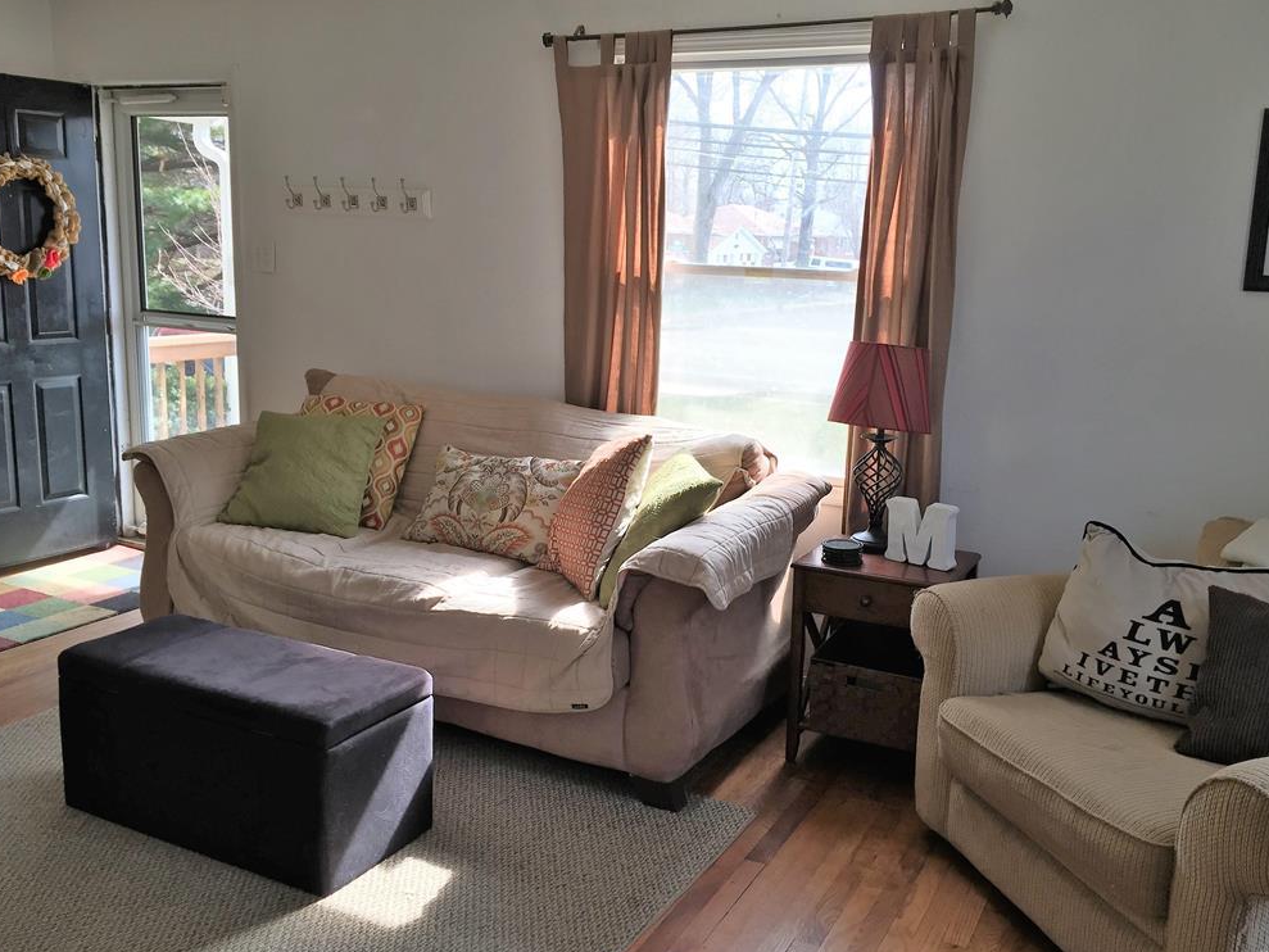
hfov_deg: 60.0
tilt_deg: -11.1
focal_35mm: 30
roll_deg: +1.4
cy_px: 472
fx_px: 1100
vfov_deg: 46.8
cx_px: 642
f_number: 2.2
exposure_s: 1/120
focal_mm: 4.15
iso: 32
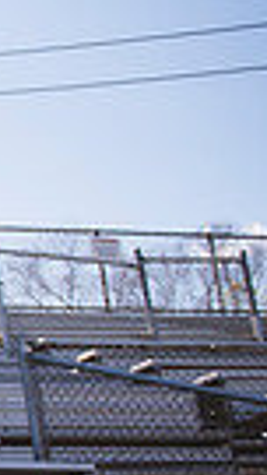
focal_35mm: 108
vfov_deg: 19.6
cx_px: -696
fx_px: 1358
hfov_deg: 8.2
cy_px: 368
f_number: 3.2
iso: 100
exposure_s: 1/1600
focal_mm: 24
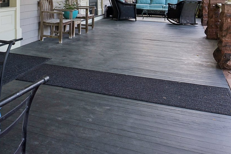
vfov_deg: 29.1
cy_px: -11
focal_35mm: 42
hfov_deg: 45.4
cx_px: 69
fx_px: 270
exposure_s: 1/60
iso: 400
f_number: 11
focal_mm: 17
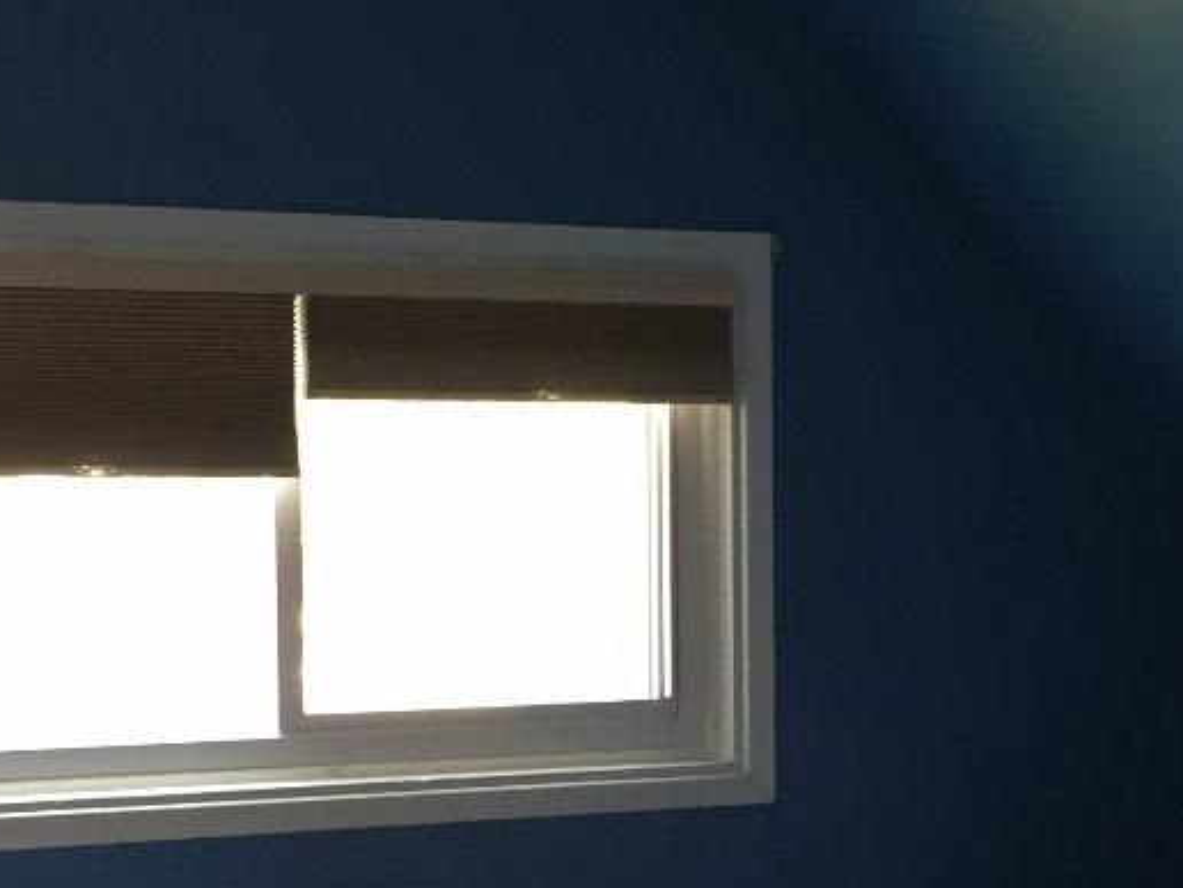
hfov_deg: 24.1
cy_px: 739
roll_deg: -0.9
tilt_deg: -3.6
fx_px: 2768
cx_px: 514
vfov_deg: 18.0
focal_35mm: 81
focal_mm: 4.15
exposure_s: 1/30
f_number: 2.2
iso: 80
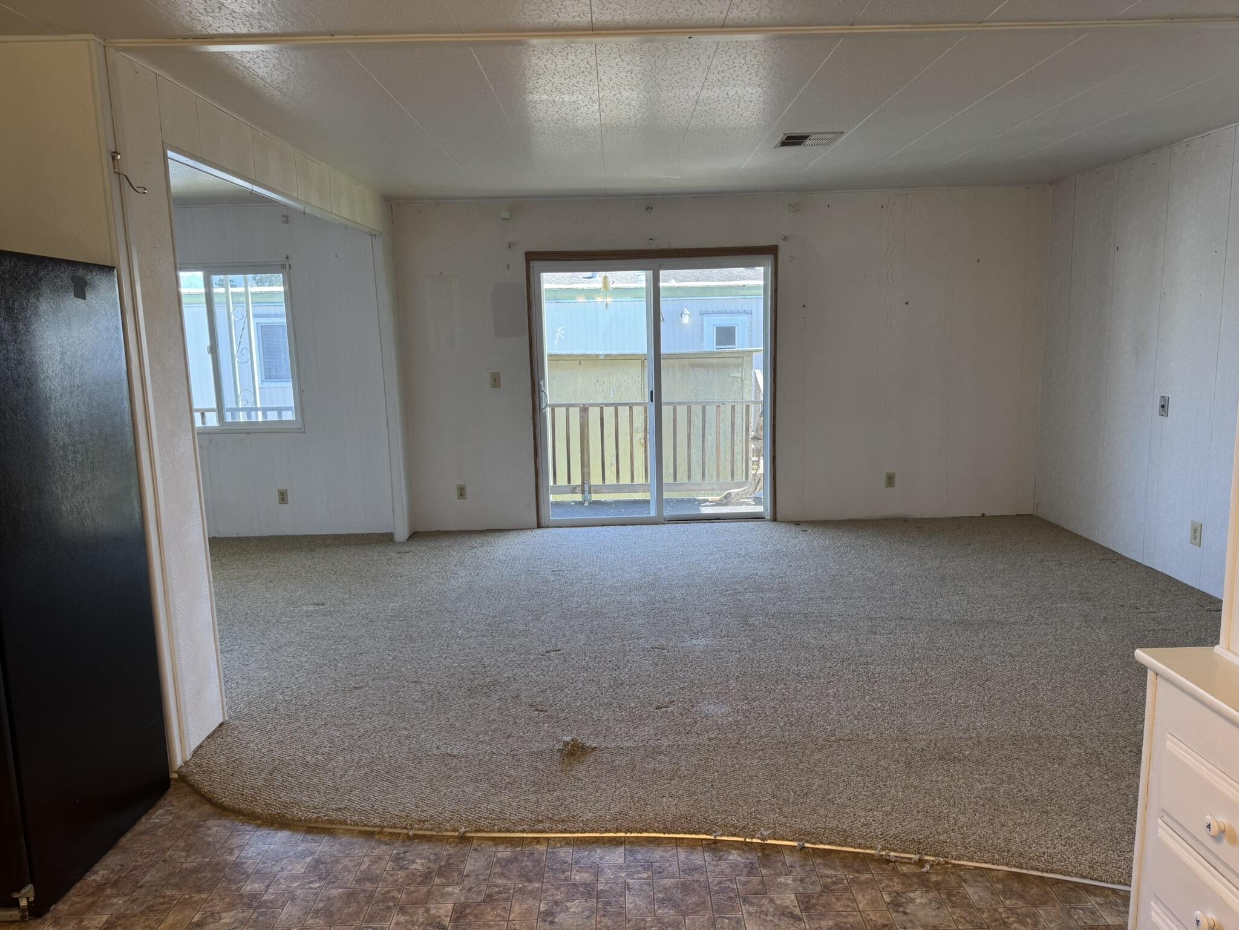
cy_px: 465
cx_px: 620
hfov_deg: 71.6
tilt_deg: -9.5
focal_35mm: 24
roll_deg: +0.9
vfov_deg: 56.8
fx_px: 859
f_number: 1.78
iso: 100
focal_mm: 6.76
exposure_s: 1/120
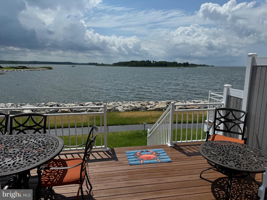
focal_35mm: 24
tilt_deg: -11.7
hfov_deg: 71.6
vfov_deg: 56.8
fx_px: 185
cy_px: 100
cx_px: 134
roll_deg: -1.1
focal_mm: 6.76
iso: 80
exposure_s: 1/10417
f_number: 1.78
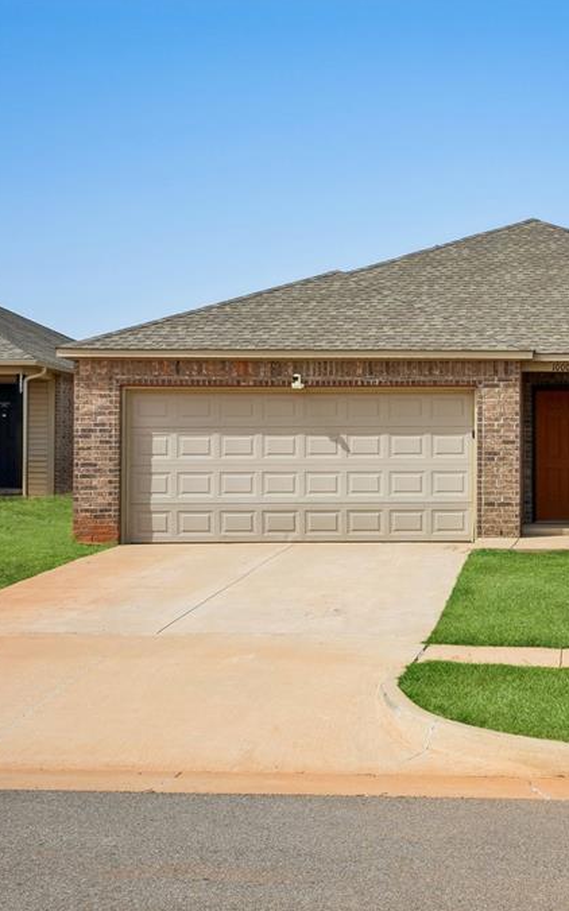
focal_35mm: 54
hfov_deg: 23.0
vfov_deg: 37.5
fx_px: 1341
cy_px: 454
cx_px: 572
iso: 200
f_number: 8
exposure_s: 1/1000
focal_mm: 25.7
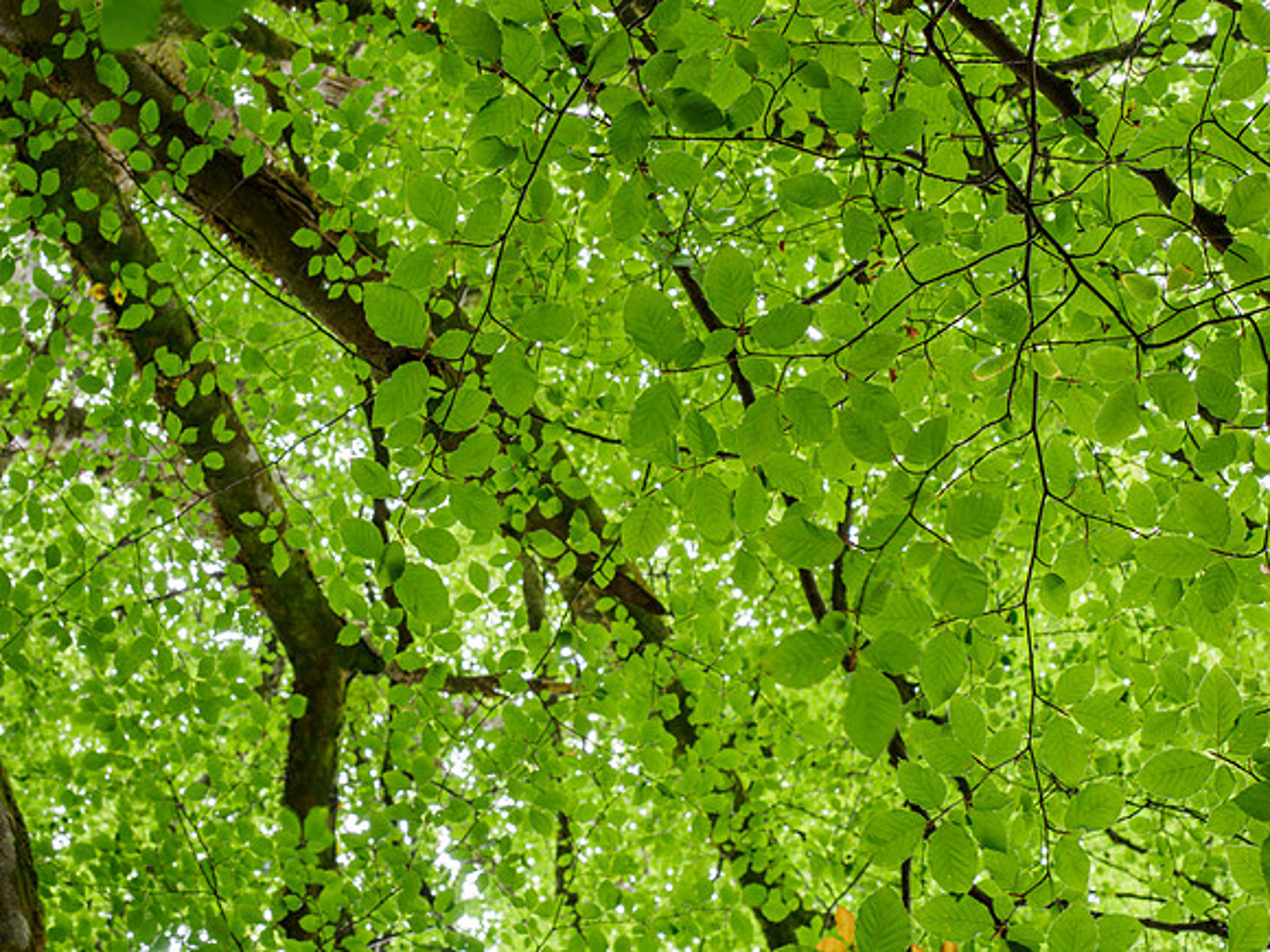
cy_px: 476
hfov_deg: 24.4
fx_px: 2935
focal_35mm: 80
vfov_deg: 18.4
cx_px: 635
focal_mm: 40
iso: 200
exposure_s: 1/1.25
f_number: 7.1
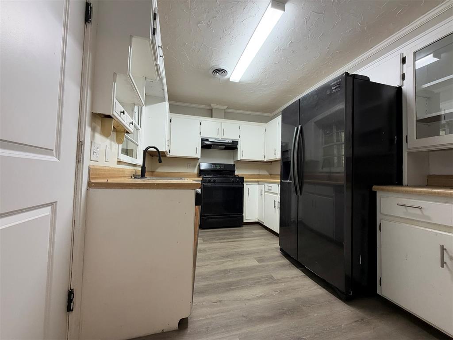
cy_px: 170
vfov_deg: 85.7
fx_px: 183
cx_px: 226
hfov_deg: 102.1
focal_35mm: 14
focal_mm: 2.22
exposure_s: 1/60
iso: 200
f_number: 2.2
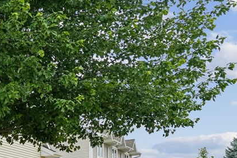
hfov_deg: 22.3
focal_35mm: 65
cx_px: -161
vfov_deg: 19.8
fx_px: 428
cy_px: 183
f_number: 10
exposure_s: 1/500
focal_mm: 16
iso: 640
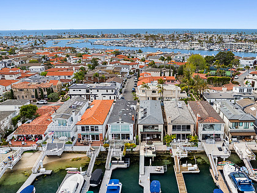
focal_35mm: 33
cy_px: 107
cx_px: 148
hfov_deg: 55.1
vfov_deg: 42.8
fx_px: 245
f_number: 2.8
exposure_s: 1/80
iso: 130
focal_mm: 12.29
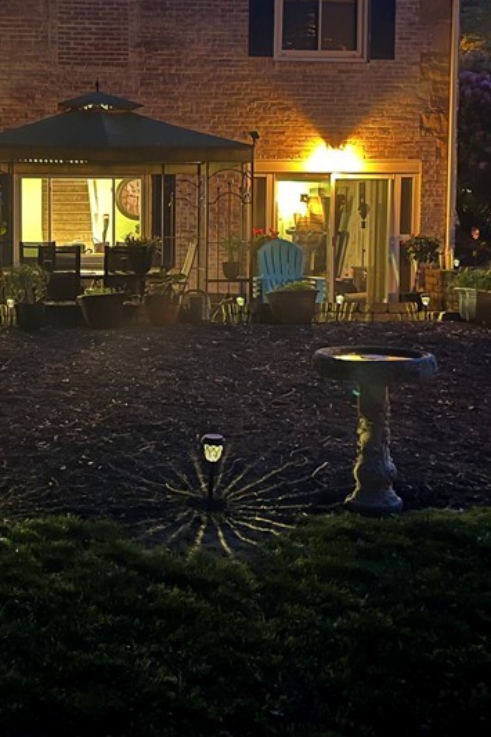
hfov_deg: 25.6
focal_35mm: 52
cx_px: 118
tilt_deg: -3.3
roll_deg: +0.4
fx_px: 1064
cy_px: 281
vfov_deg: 38.0
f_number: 1.6
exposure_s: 1/5
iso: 640
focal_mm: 5.1
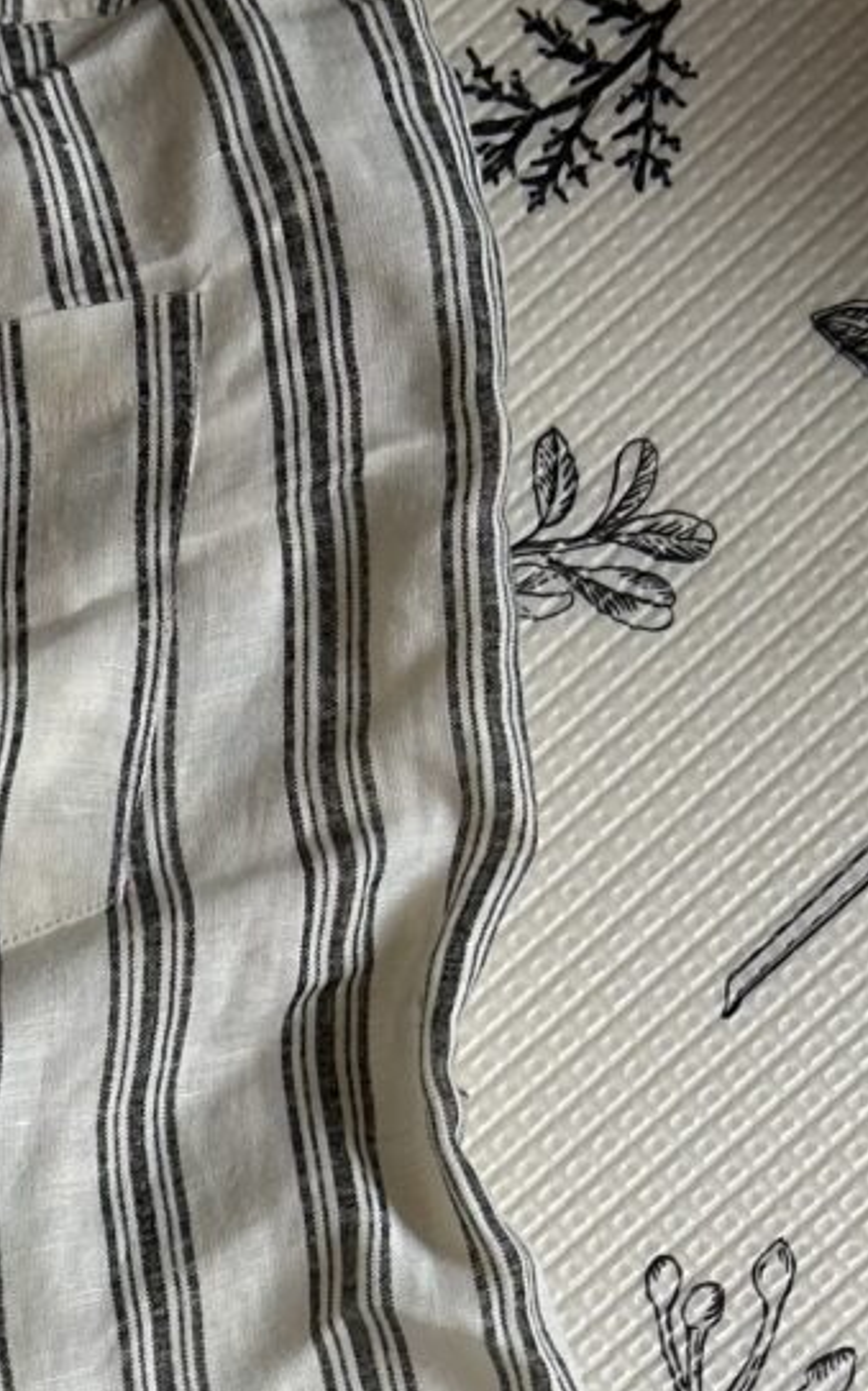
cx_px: -722
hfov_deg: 11.6
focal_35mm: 104
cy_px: 1985
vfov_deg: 18.2
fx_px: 3939
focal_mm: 5.7
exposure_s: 1/203
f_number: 1.5
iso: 40
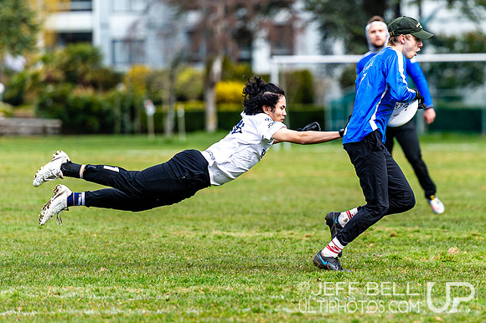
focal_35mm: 335
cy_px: 158
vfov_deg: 4.1
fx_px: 4526
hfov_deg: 6.1
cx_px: 349
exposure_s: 1/1250
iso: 200
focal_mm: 200
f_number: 2.8
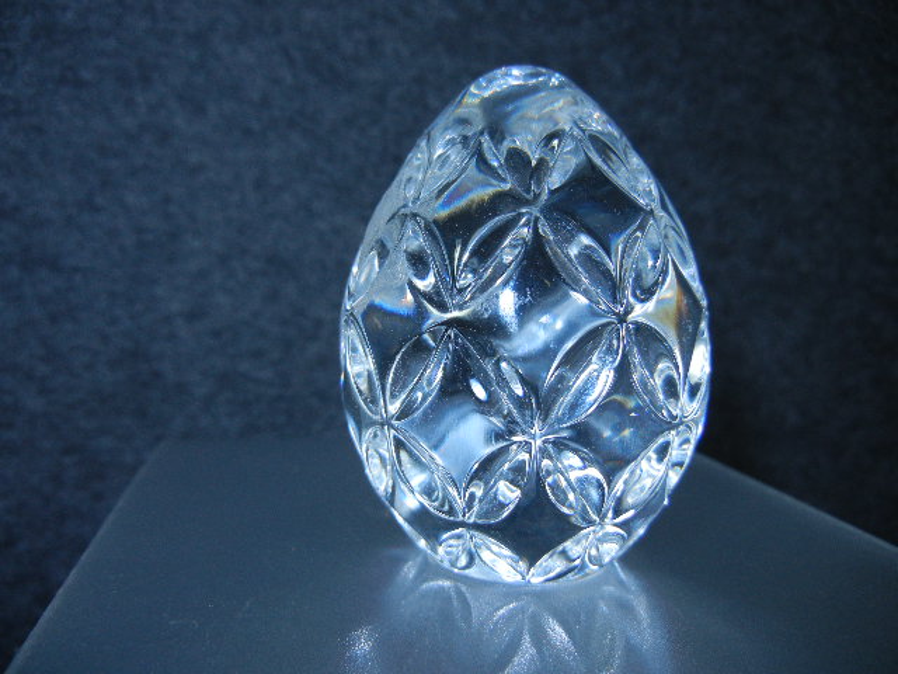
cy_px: 337
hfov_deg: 60.0
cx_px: 449
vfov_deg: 46.8
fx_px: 778
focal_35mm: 30
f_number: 7
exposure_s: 1/30
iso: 200
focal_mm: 5.4
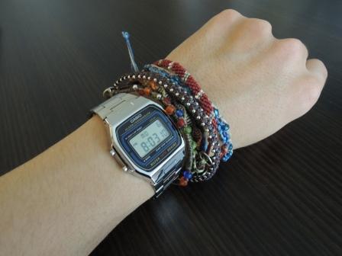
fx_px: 237
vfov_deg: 56.8
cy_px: 128
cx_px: 171
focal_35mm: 24
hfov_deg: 71.6
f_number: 2.8
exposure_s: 1/6
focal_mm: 4.3
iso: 400
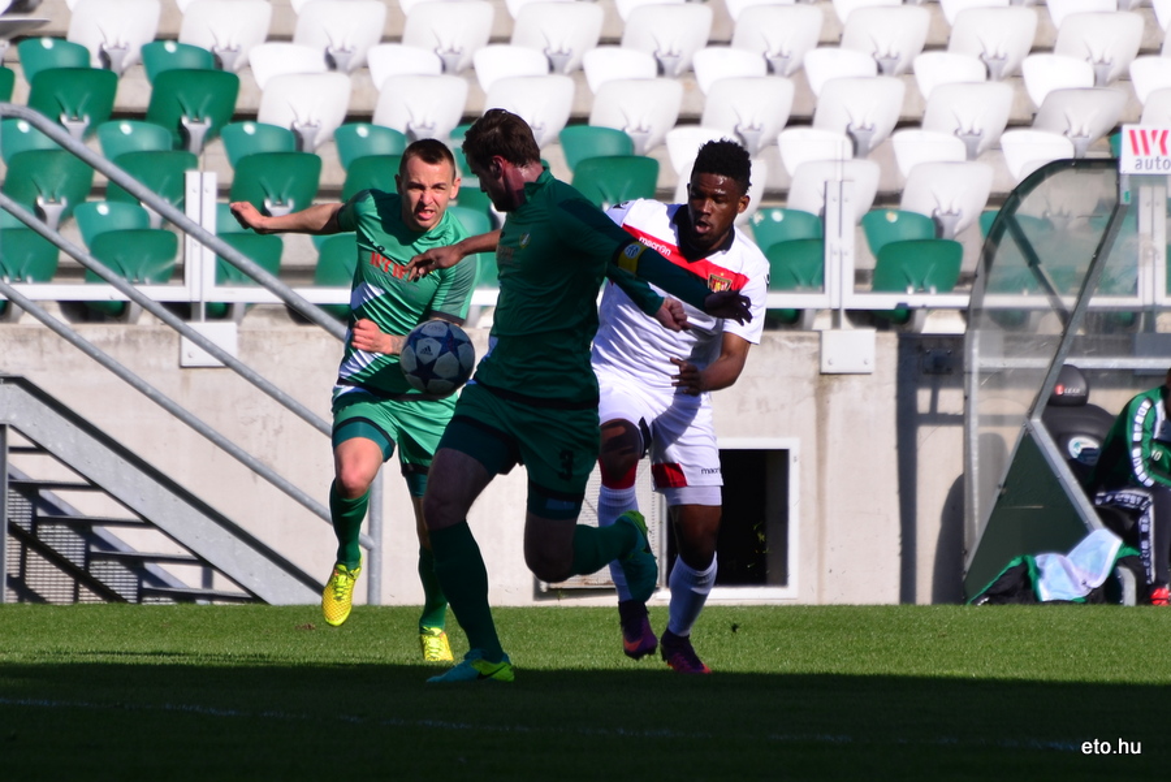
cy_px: 391
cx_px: 586
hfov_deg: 4.6
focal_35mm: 450
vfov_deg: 3.1
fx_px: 14644
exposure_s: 1/1250
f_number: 5.6
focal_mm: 300
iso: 200
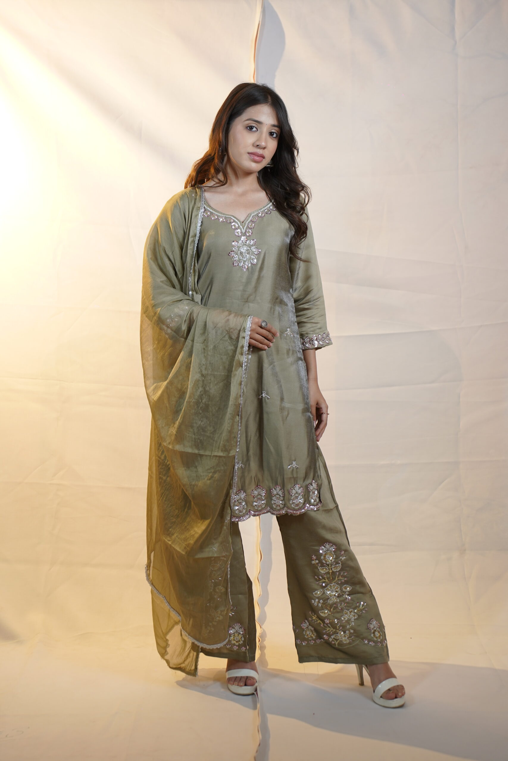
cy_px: 380
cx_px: 254
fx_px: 1122
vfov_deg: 37.5
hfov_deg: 25.5
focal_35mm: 53
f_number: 2.8
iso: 640
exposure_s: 1/125
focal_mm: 53
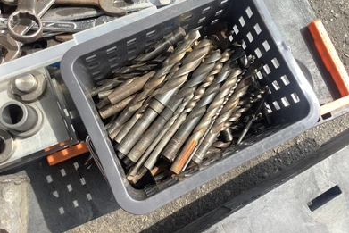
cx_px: 171
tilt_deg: -76.0
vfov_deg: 39.9
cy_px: 100
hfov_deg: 57.2
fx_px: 320
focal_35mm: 33
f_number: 2.4
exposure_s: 1/344
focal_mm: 3.3
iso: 25
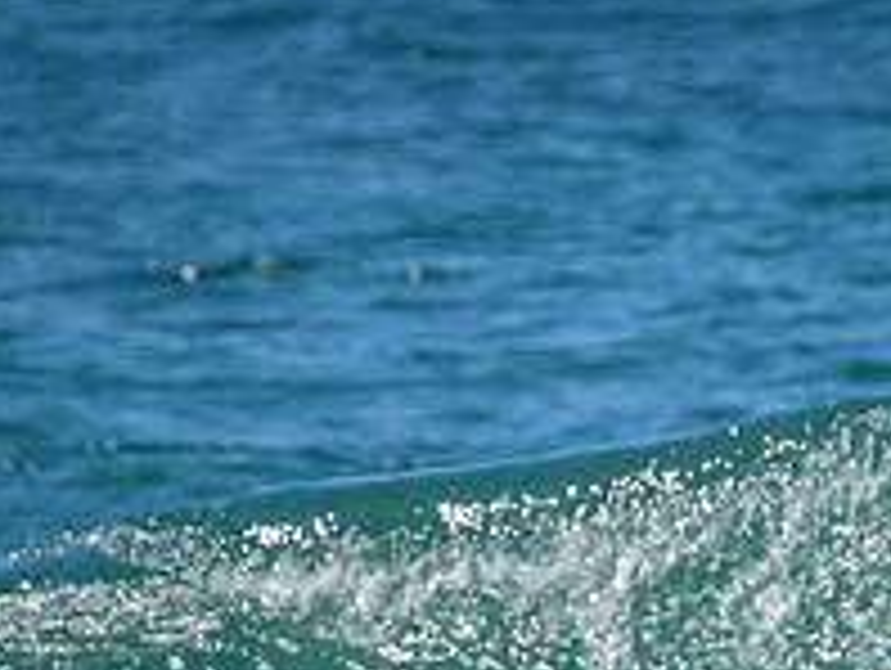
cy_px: 771
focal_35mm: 2249
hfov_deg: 0.9
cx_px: 990
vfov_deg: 0.7
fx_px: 57958
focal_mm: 800
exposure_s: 1/2000
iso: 2800
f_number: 11
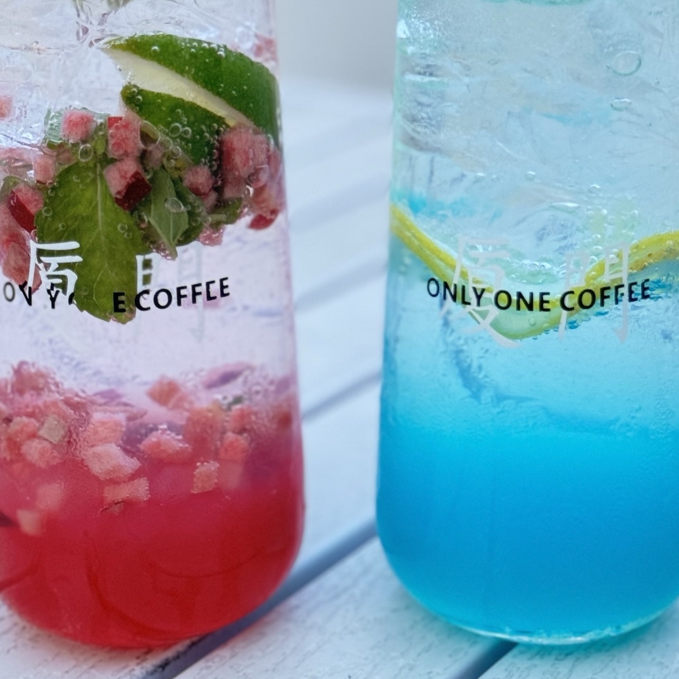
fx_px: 1798
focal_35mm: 81
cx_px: 375
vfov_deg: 21.2
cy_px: 164
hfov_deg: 21.4
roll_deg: -0.5
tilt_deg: -14.8
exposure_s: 1/50
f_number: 1.78
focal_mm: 6.76
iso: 250
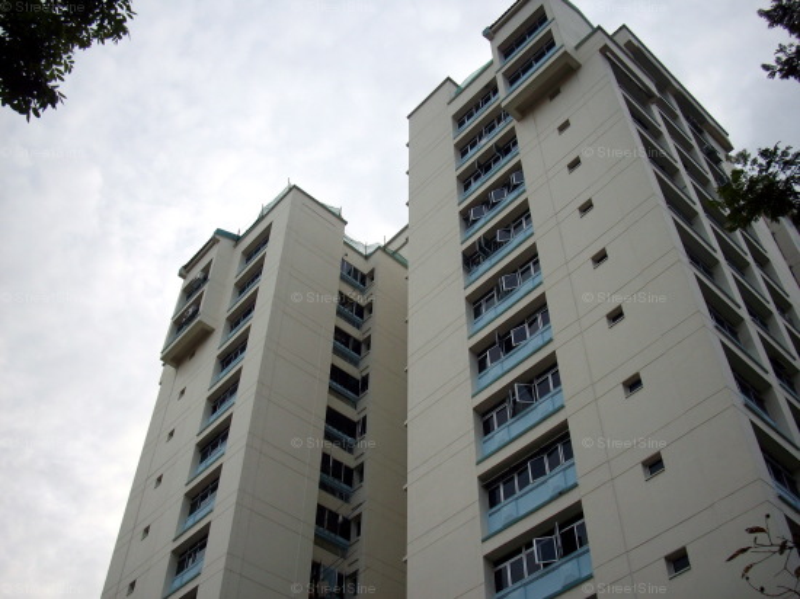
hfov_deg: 50.2
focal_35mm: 37
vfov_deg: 38.6
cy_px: 300
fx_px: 855
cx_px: 400
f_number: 2.8
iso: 80
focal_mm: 6.2
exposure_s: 1/200
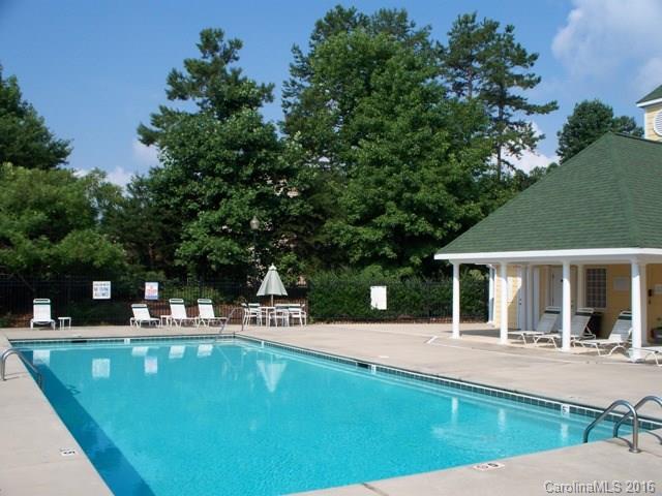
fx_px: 688
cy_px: 248
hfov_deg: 51.4
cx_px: 331
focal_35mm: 36
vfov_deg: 39.7
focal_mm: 7.54
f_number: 5
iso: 64
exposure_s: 1/500
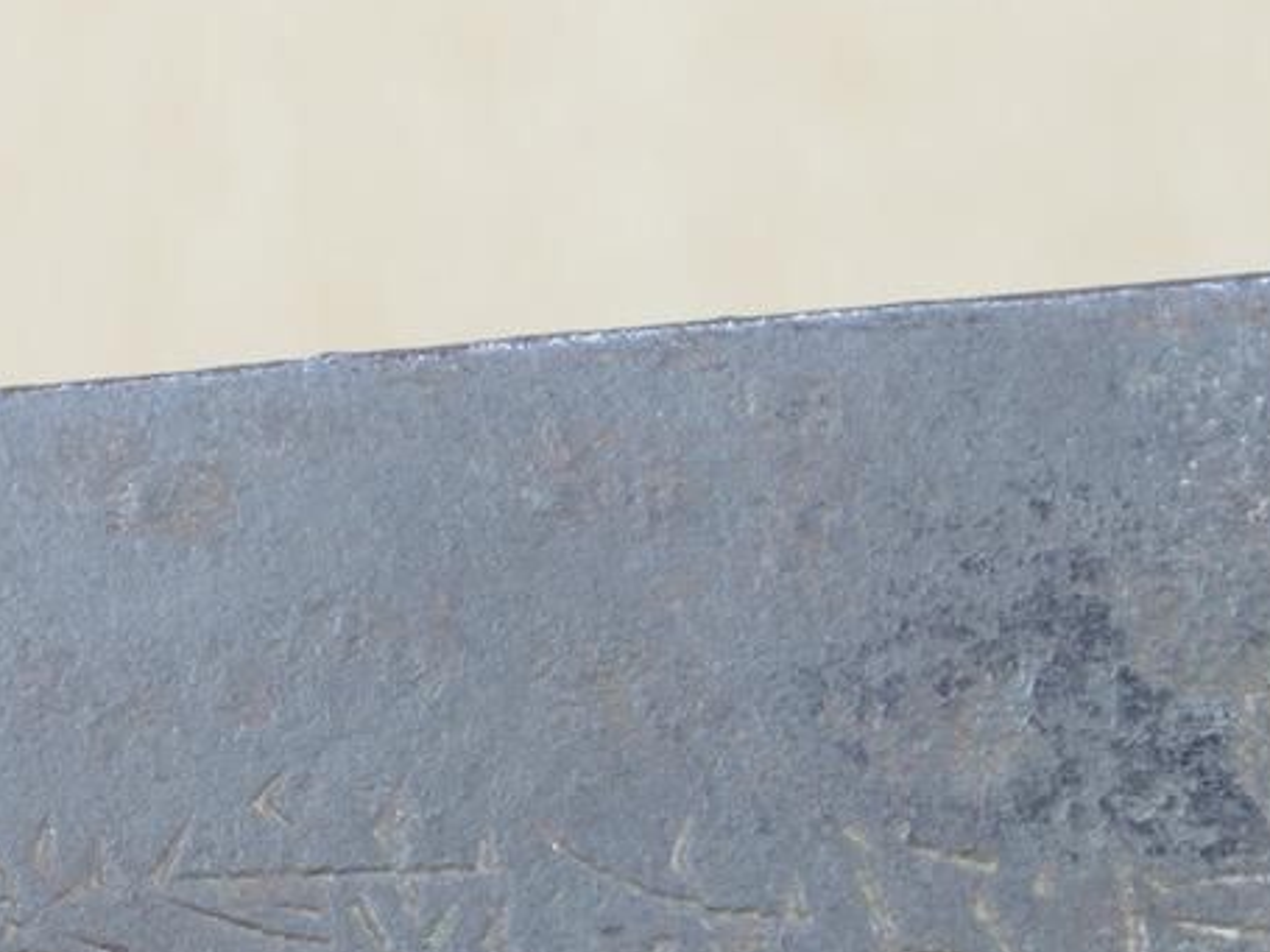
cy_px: 688
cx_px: 140
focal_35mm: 421
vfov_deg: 3.5
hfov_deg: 4.7
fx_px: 15459
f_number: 11
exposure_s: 1/2
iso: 400
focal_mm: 95
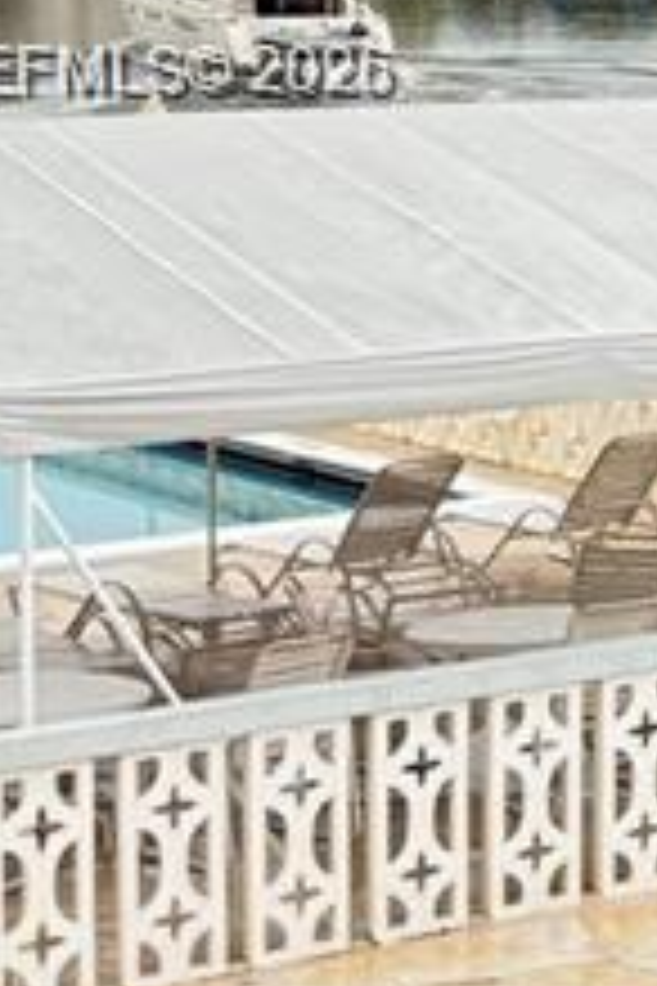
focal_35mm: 137
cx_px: 1584
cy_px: 77
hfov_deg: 9.0
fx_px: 3750
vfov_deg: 14.8
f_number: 1.78
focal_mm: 6.76
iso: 160
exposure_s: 1/120
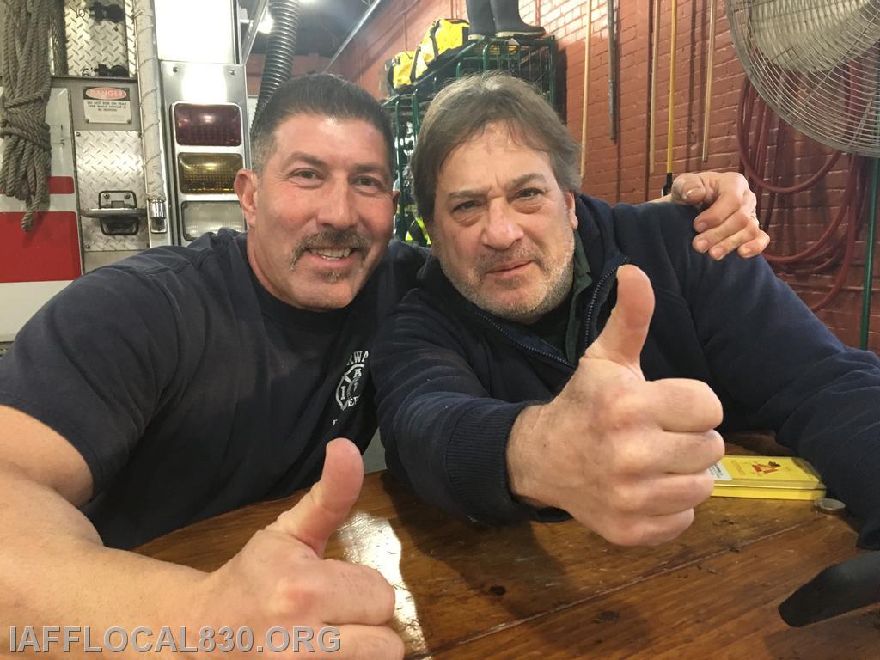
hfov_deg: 61.7
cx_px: 440
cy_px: 330
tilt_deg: -7.1
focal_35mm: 29
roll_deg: +0.3
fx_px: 737
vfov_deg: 48.2
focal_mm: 4.15
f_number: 2.2
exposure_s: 1/30
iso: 200
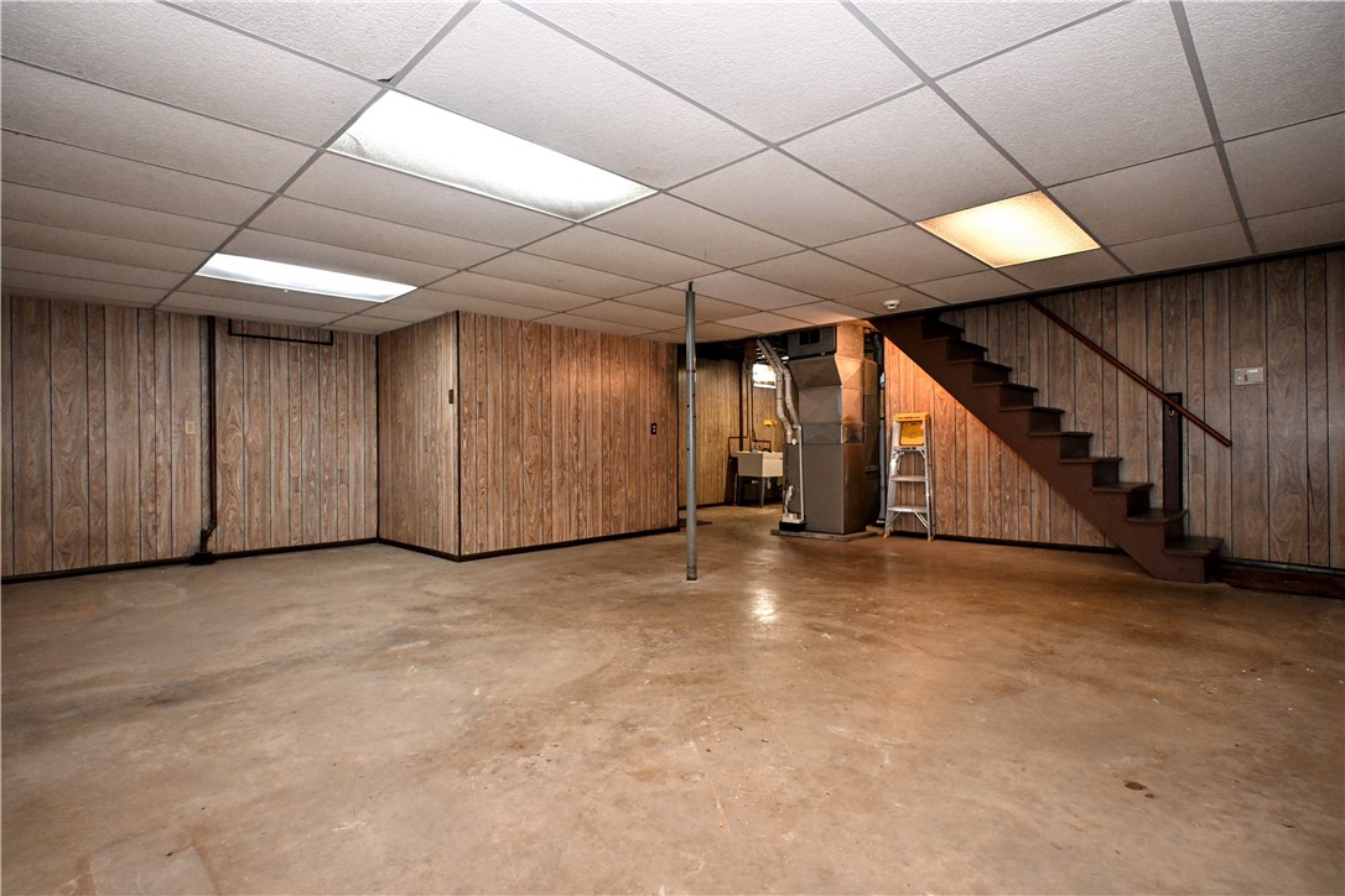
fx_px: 672
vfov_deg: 67.4
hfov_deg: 90.0
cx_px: 672
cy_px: 448
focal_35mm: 18
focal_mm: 12
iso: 1100
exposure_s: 1/60
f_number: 4
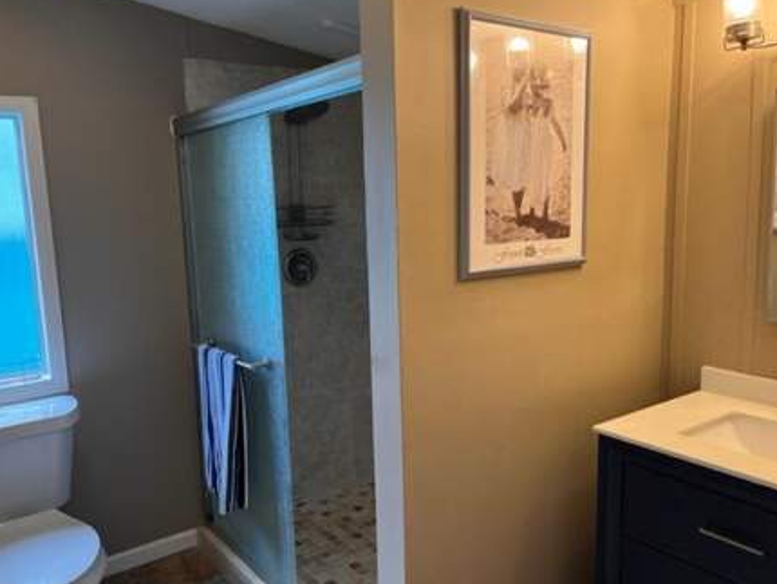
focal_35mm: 29
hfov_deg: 61.6
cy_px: 302
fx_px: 651
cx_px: 370
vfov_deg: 48.3
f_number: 1.6
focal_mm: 5.1
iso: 80
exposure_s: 1/60
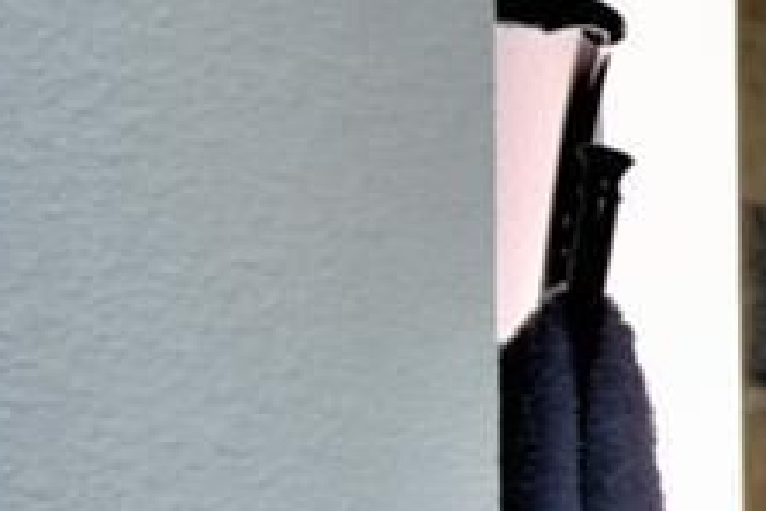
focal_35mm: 108
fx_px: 2298
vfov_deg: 11.8
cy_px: 901
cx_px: 2384
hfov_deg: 10.9
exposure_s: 1/50
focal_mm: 10
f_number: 4.5
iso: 200
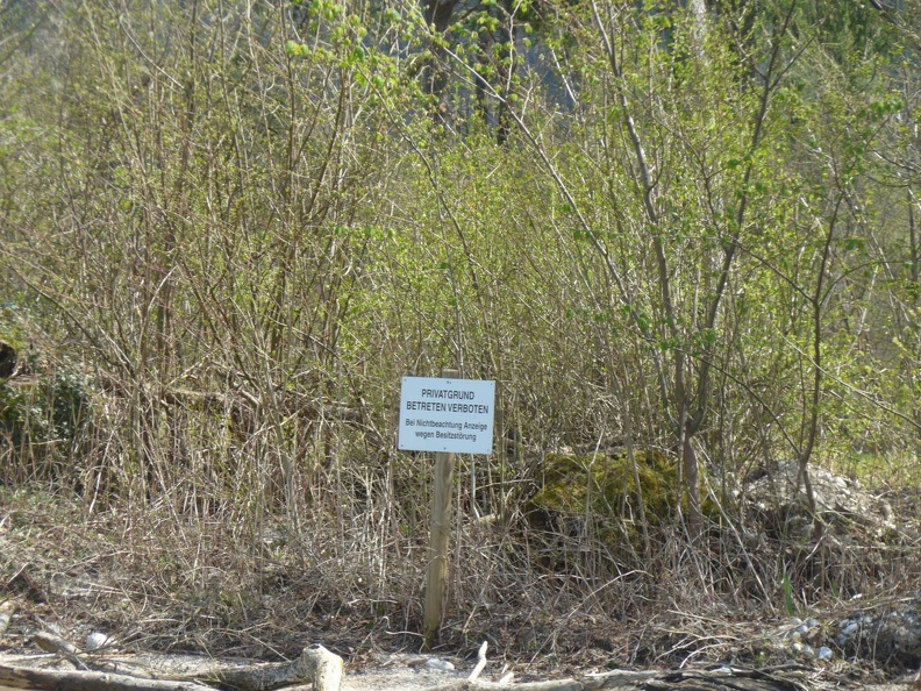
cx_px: 460
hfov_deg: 13.1
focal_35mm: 151
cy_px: 346
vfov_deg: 9.8
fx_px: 4018
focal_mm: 32.3
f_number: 5.6
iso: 80
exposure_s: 1/125
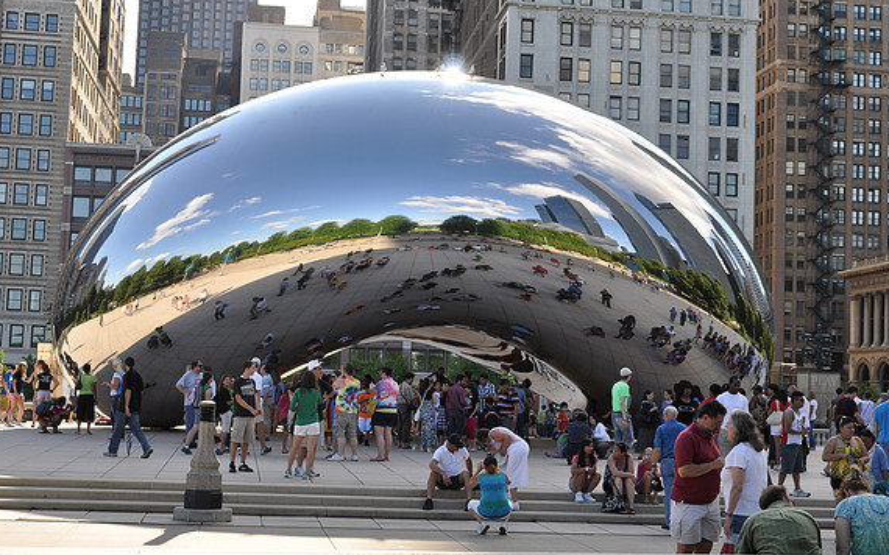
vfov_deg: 22.0
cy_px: 267
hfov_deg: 34.6
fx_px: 1429
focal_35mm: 59
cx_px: 444
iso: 200
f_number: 7.1
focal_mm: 38
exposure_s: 1/200
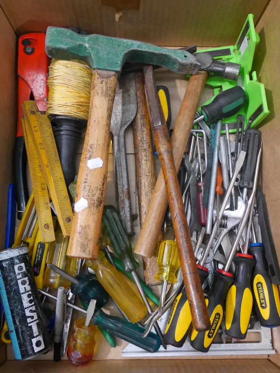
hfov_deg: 44.2
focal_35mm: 32
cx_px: 140
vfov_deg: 56.8
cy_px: 186
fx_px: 345
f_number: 4
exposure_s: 1/60
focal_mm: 16
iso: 3200
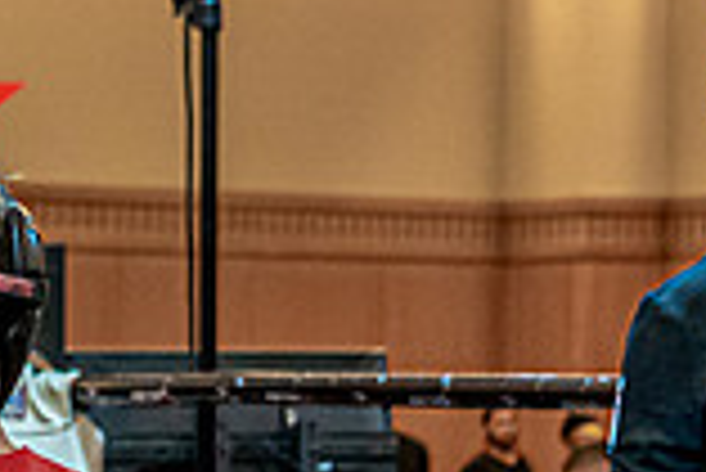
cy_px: 694
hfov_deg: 9.4
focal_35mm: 211
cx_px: -389
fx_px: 4142
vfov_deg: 6.4
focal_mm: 46
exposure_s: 1/500
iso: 4000
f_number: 4
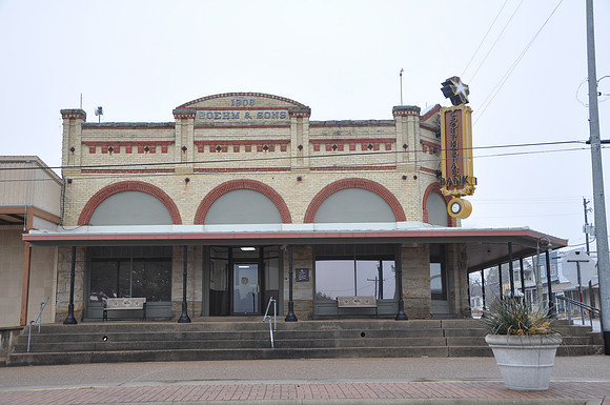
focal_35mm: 42
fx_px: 711
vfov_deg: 31.8
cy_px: 202
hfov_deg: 46.5
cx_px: 305
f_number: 7.1
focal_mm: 28
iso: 200
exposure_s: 1/50
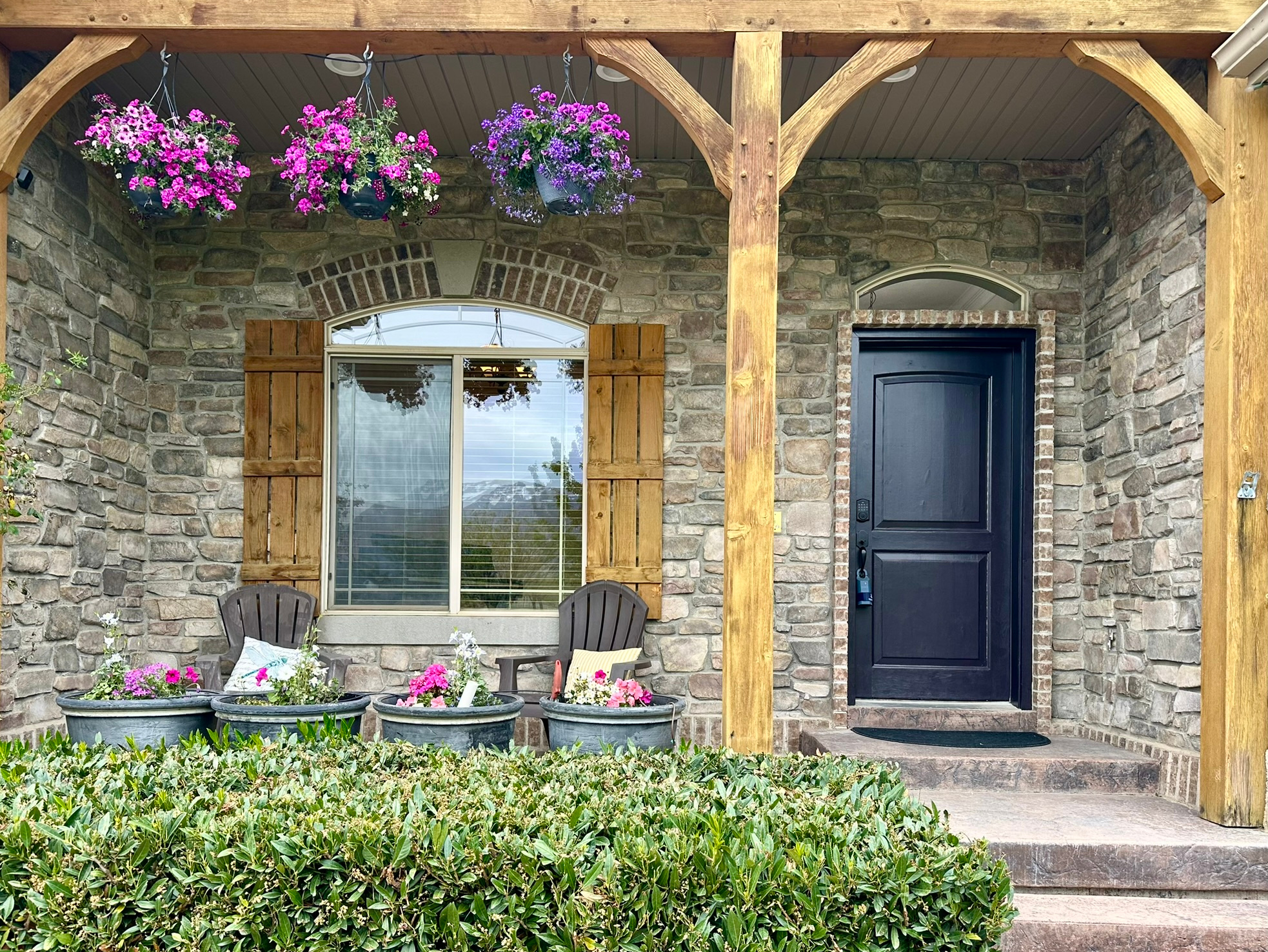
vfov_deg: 54.9
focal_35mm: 25
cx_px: 609
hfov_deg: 69.4
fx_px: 916
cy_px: 491
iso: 80
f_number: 1.78
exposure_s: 1/412
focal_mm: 6.86
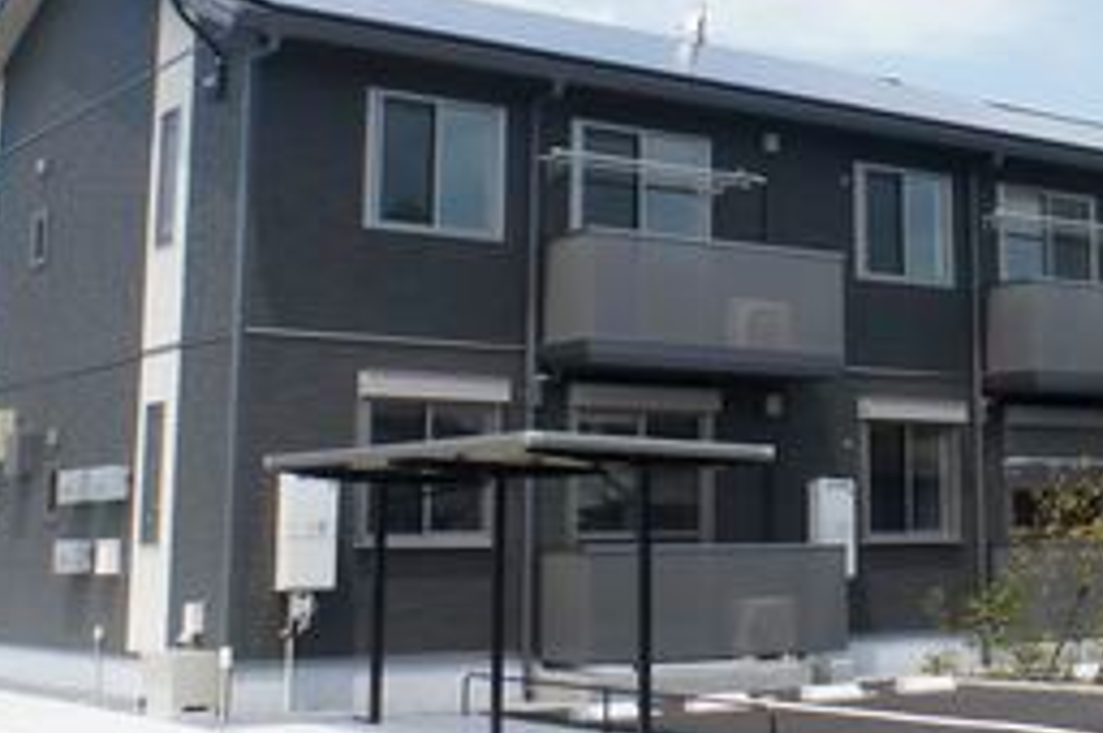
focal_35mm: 80
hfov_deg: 25.1
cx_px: 844
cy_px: 220
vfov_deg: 17.0
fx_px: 2448
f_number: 6.3
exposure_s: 1/500
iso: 200
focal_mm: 16
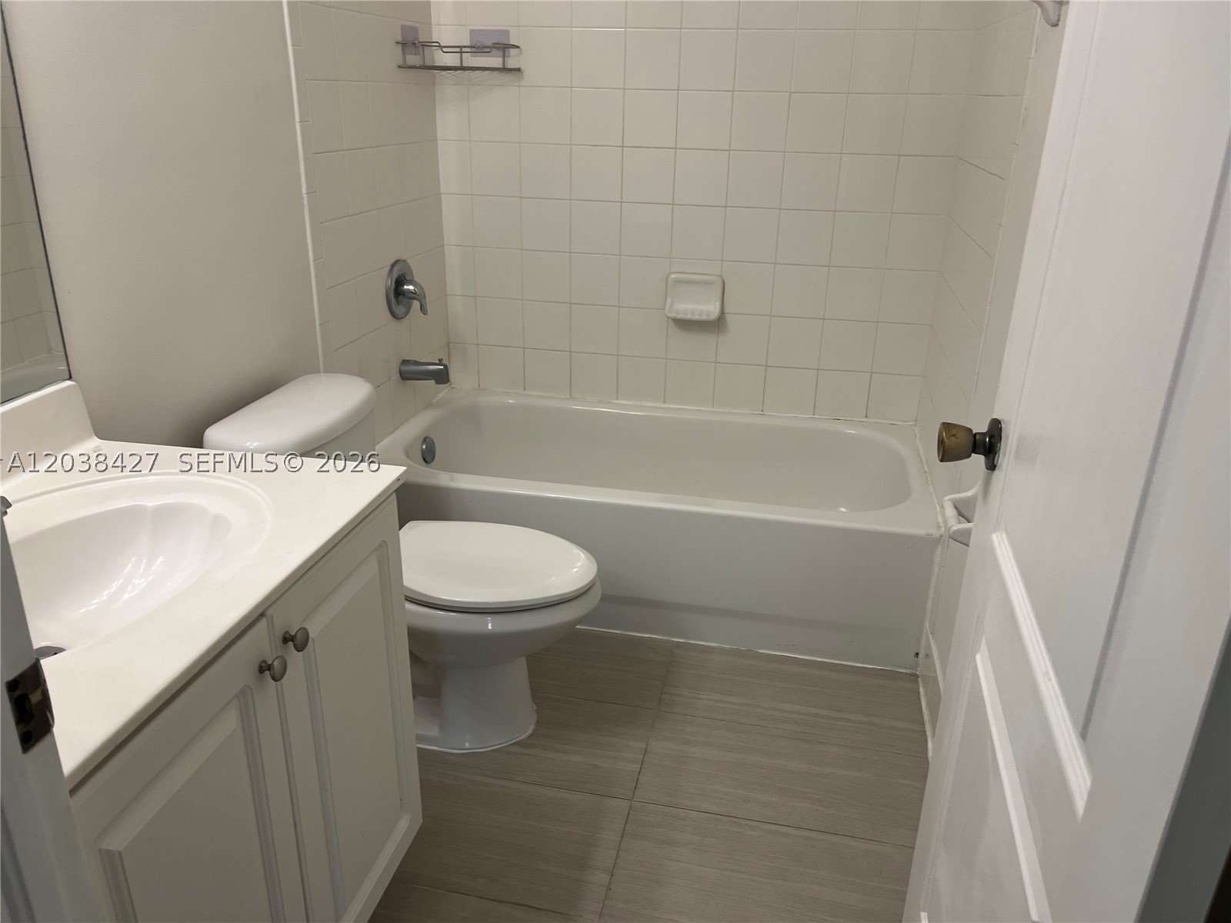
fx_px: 925
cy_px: 462
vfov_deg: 53.1
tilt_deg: -22.8
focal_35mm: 26
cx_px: 616
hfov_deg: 67.3
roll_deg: -0.3
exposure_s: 1/60
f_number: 1.6
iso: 80
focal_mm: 5.1
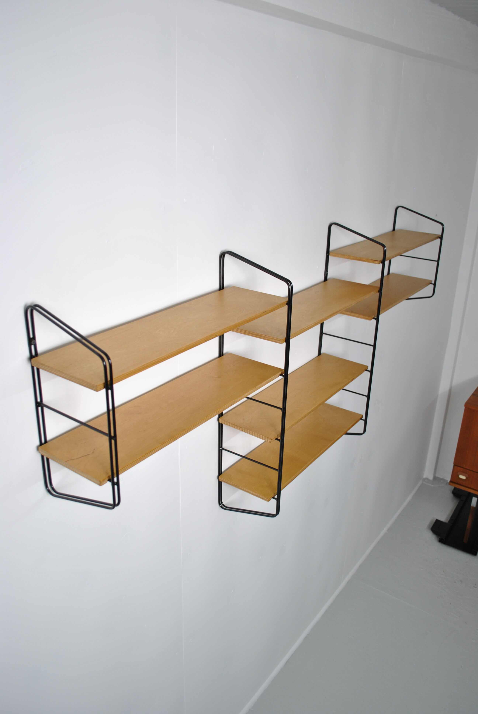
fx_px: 596
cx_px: 239
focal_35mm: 30
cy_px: 357
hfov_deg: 43.7
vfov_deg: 61.9
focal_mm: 20
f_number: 3.8
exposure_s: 1/40
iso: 200
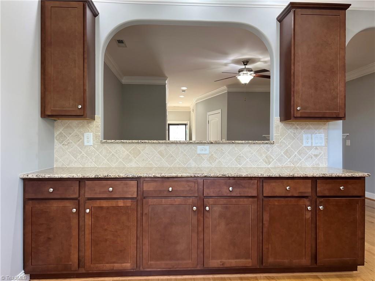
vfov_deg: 53.1
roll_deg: -0.1
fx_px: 282
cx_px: 188
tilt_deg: +0.4
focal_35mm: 26
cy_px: 140
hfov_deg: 67.3
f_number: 1.5
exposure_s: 1/120
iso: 125
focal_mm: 5.7
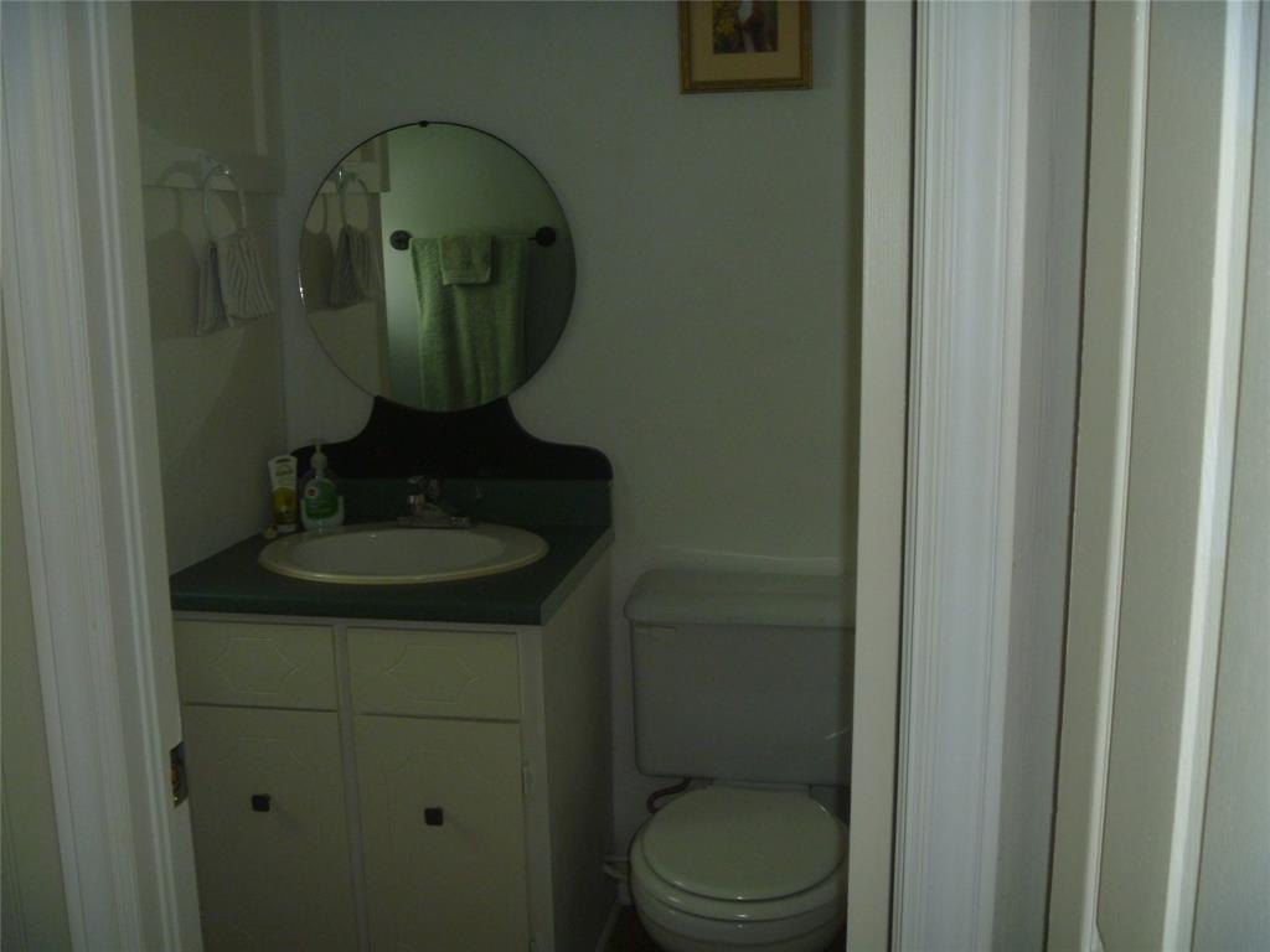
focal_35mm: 35
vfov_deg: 40.7
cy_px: 476
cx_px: 635
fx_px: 1284
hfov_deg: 52.6
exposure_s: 1/30
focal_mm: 6.3
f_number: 3.5
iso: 200
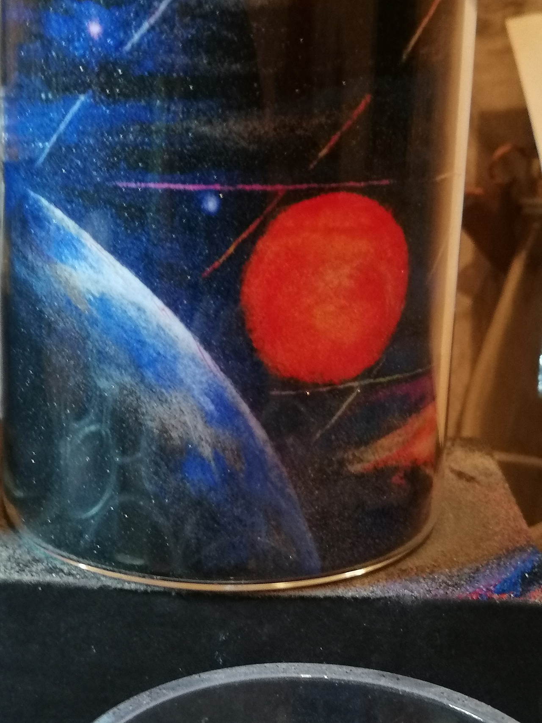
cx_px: 271
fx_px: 1127
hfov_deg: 27.0
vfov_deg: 35.5
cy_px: 362
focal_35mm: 54
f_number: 1.8
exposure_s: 1/16.7
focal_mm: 3.95
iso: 640
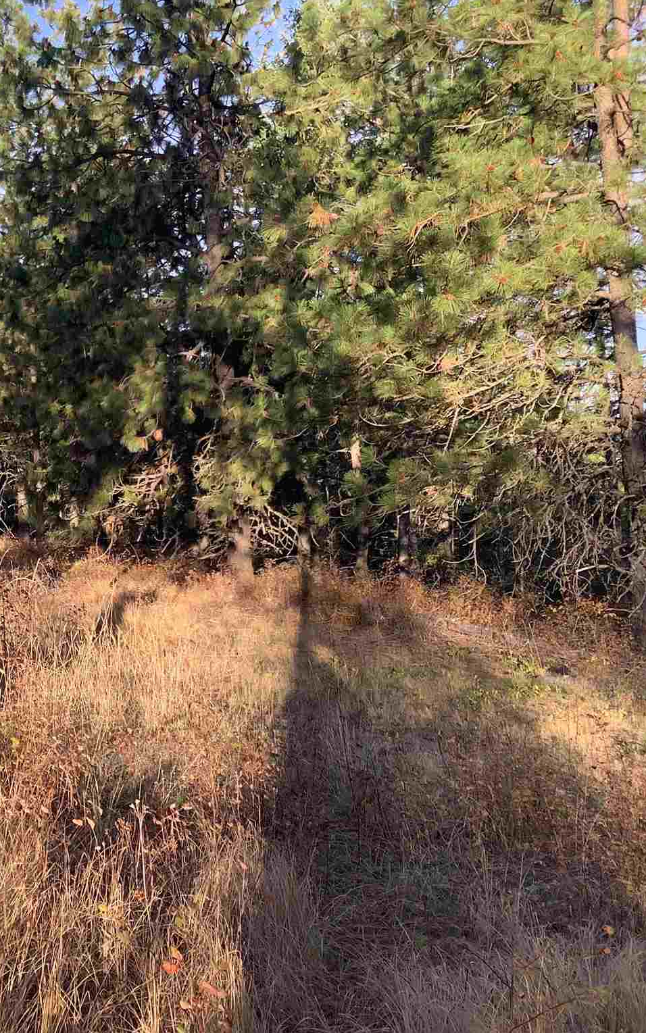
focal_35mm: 44
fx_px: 1239
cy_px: 516
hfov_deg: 28.0
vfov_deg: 45.3
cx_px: 48
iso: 25
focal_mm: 3.3
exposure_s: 1/178
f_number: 2.4
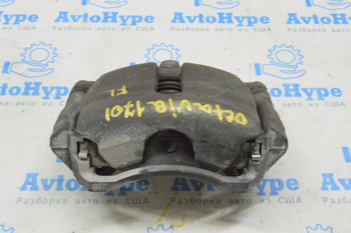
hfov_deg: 37.9
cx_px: 176
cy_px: 116
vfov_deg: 25.7
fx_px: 511
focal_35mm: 52
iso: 6400
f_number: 20
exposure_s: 1/15
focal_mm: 35
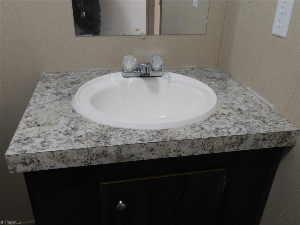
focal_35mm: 30
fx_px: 260
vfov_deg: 46.8
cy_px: 112
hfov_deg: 60.0
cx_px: 150
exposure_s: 1/30
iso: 400
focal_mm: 5.3
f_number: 3.2
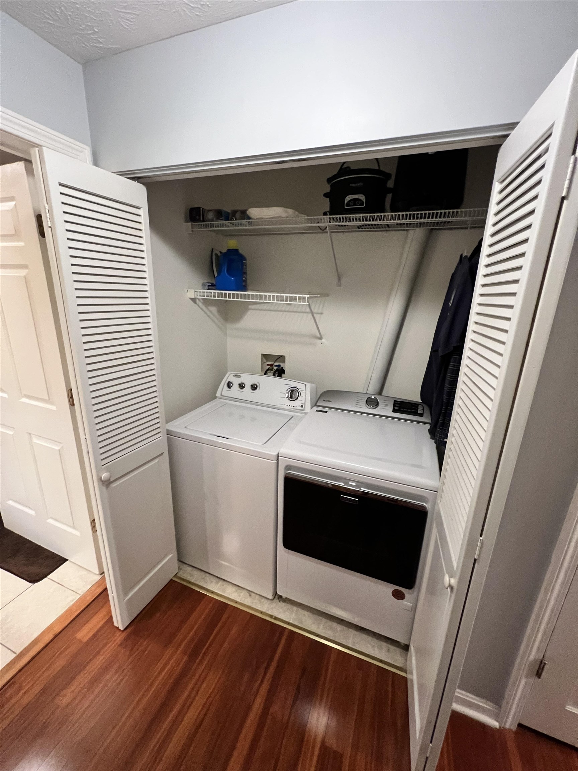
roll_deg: -1.9
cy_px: 386
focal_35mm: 13
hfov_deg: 89.9
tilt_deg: -16.5
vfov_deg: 106.2
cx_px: 289
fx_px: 289
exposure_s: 1/60
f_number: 1.8
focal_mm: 1.57
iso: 500
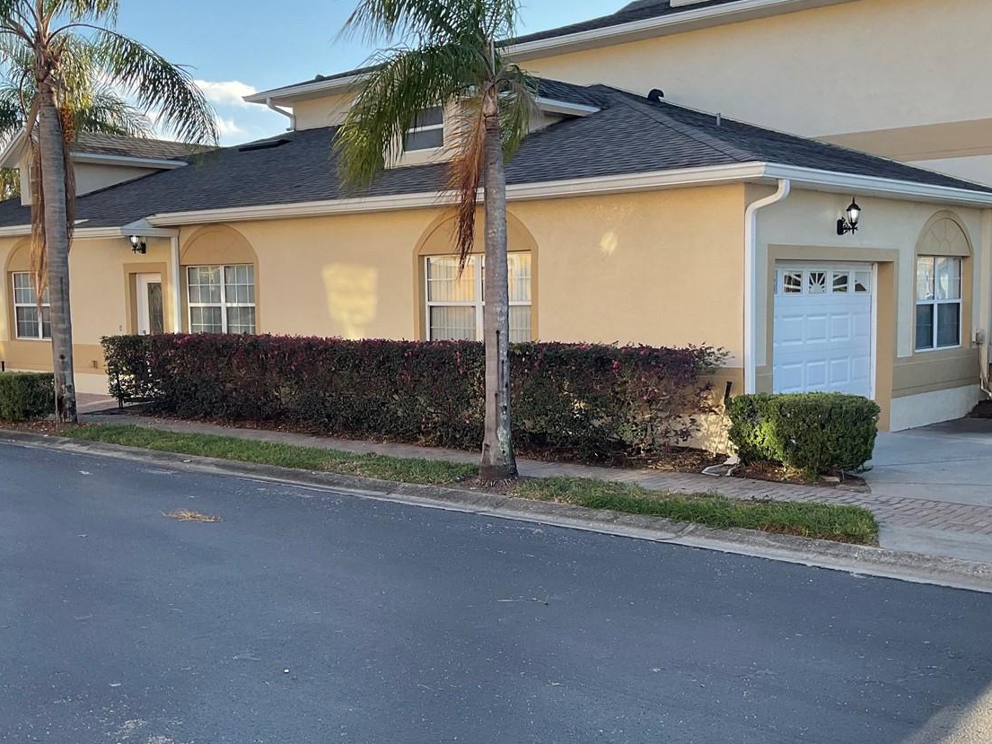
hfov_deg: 44.8
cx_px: 491
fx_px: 1204
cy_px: 407
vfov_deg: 34.3
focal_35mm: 42
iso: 16
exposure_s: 1/450
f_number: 1.8
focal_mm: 3
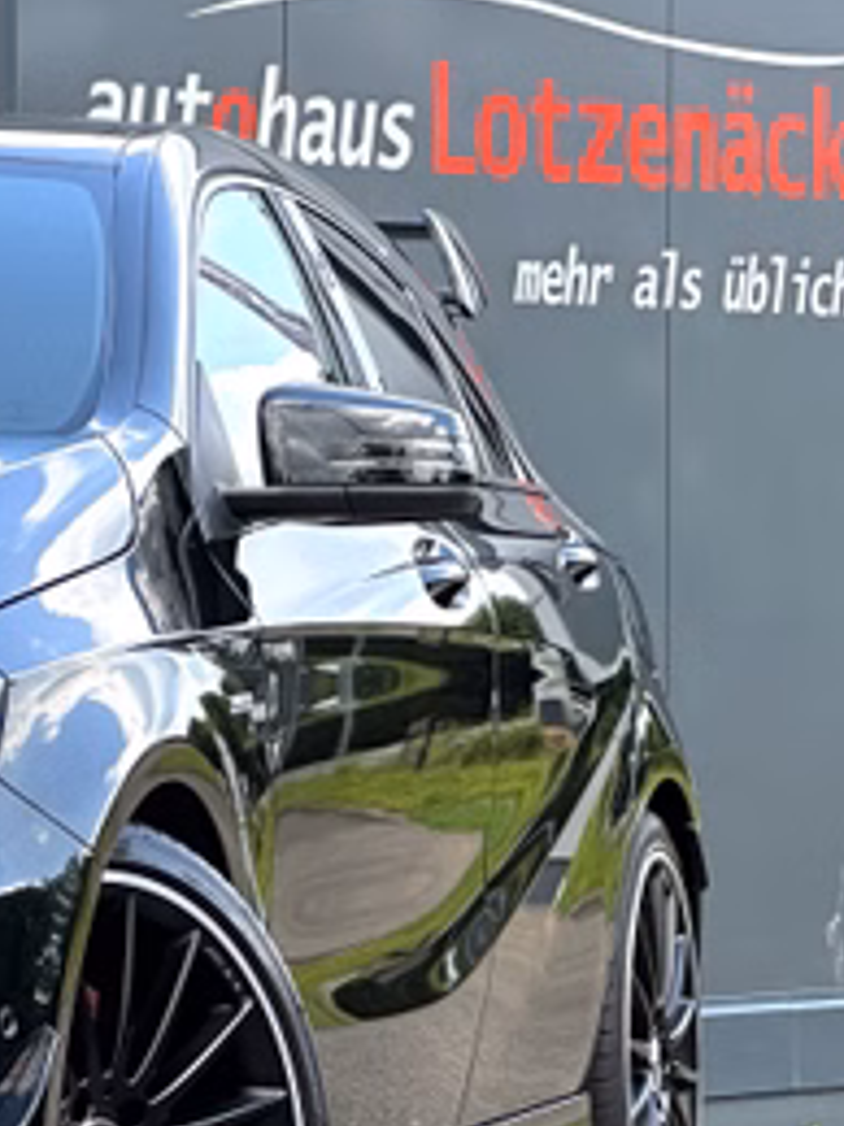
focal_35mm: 238
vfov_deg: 8.3
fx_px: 7744
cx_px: -535
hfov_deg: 6.1
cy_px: 730
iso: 32
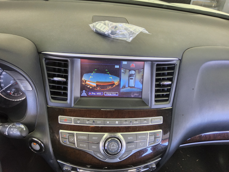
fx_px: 165
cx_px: 114
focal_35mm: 25
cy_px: 86
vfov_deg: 54.9
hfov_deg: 69.4
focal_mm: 3.08
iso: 500
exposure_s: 1/100
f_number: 2
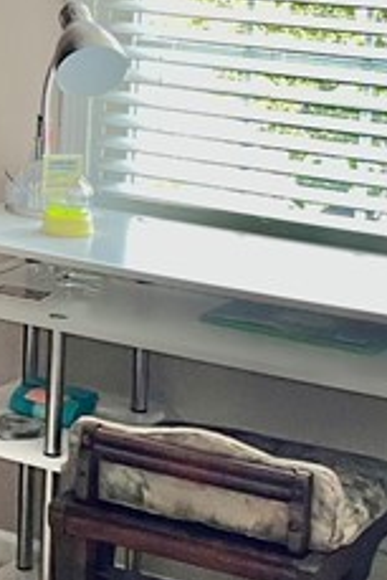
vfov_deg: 16.6
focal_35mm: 121
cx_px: -218
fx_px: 1948
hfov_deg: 10.9
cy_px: 13
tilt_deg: -4.7
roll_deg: -1.8
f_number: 1.6
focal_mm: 5.1
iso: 125
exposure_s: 1/77
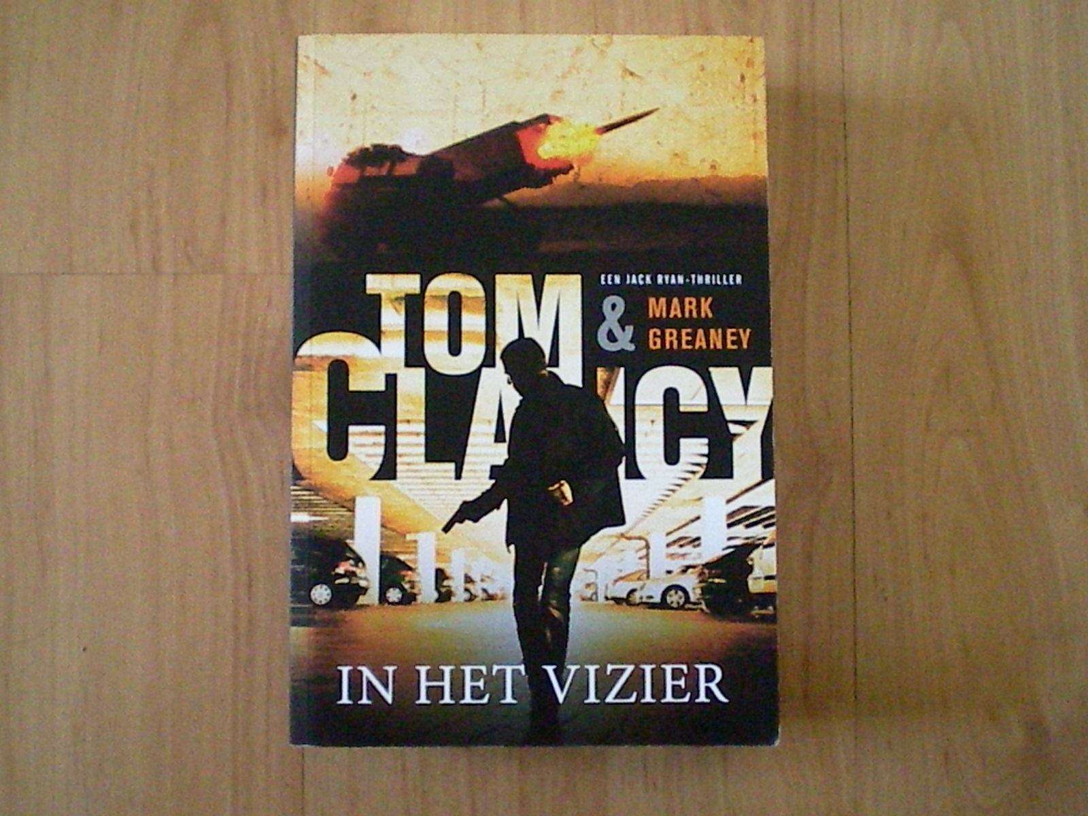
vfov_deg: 37.7
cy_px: 408
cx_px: 544
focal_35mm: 38
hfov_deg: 49.0
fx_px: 1194
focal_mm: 6.3
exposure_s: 1/92
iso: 1800
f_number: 3.1
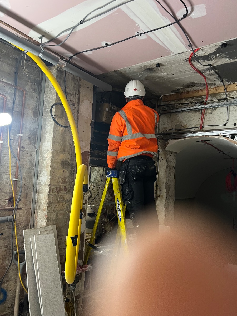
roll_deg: -3.4
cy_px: 158
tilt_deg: +4.0
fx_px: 237
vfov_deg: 67.3
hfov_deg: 53.1
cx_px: 118
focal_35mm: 26
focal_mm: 5.7
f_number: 1.5
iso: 250
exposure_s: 1/50
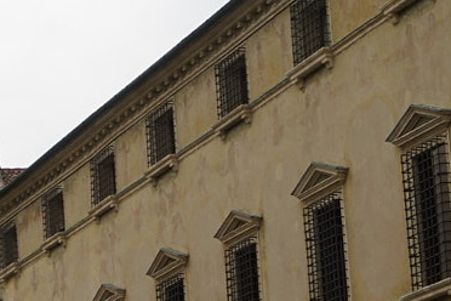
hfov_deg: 11.7
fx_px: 1992
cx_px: -430
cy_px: 256
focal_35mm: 159
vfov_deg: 8.6
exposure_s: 1/60
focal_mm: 37
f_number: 11
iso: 100
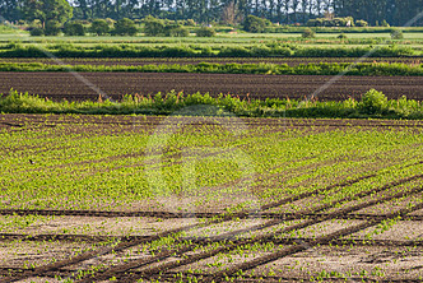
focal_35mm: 349
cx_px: 209
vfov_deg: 3.9
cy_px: 173
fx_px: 4104
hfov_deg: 5.9
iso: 400
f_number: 8
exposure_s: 1/320
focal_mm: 200
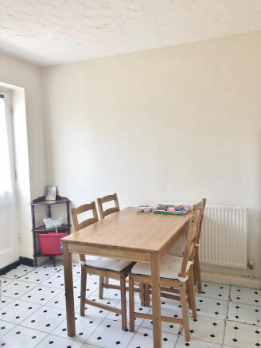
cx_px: 130
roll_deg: +1.1
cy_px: 174
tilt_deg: -3.9
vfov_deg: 63.4
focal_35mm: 28
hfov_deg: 49.8
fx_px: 281
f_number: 1.8
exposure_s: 1/33
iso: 32
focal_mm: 3.99
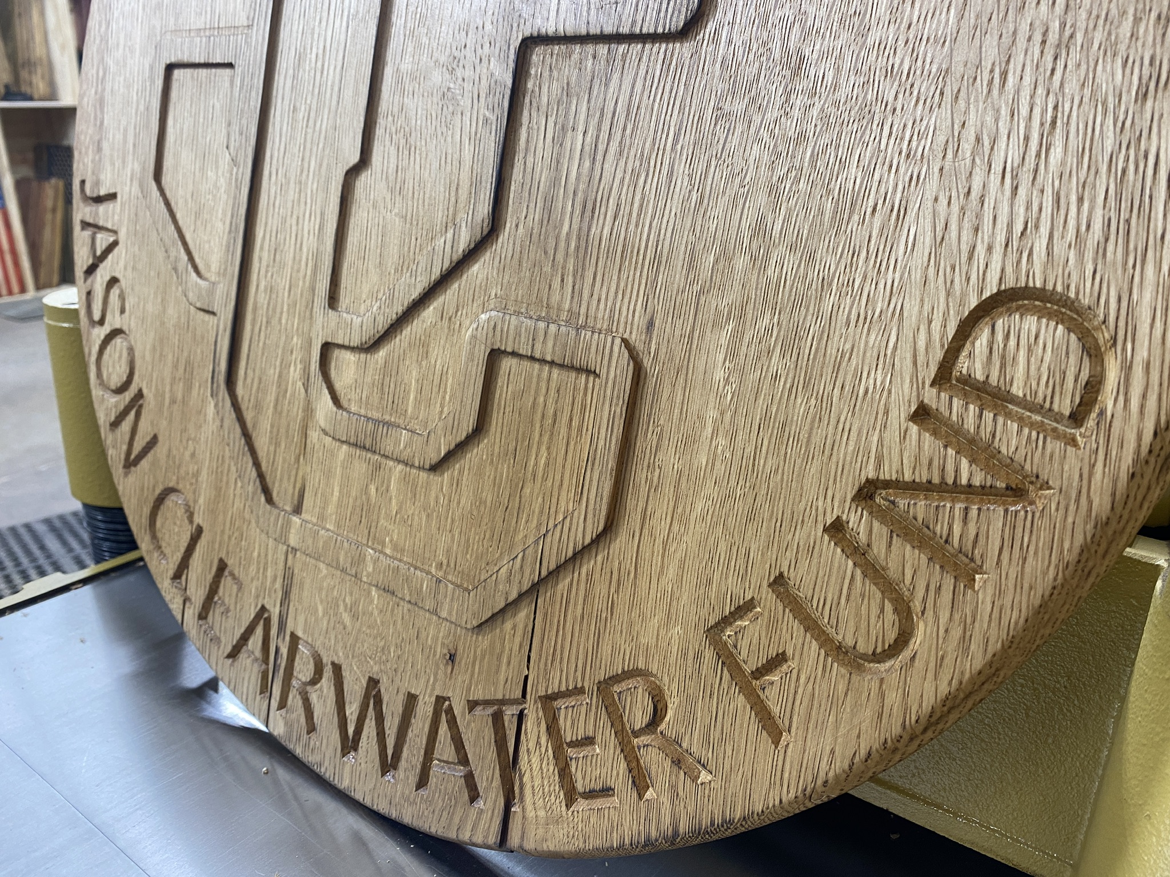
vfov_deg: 53.1
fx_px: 879
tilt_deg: -18.9
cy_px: 438
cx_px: 585
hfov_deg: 67.3
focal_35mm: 26
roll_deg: -0.4
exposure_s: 1/60
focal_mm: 4.25
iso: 100
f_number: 1.8
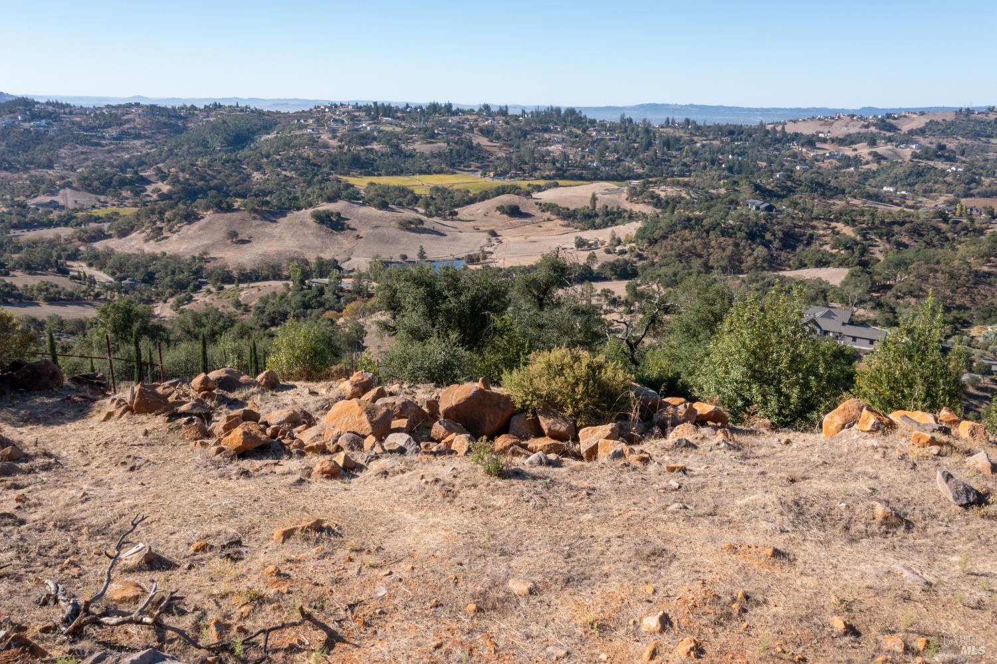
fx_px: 775
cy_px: 332
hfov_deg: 65.5
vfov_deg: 46.4
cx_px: 498
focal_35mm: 28
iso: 100
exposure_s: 1/160
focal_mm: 10.26
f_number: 8
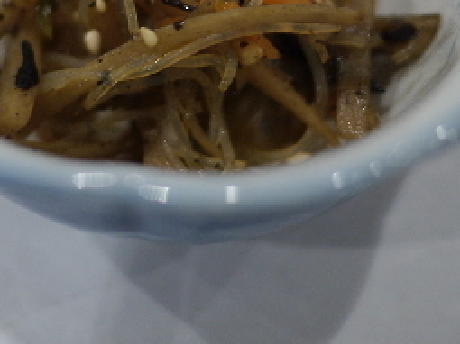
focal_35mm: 94
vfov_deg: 15.4
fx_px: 1249
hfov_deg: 20.8
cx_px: 164
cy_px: -16
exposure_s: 1/30
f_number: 1.7
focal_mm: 20
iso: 125
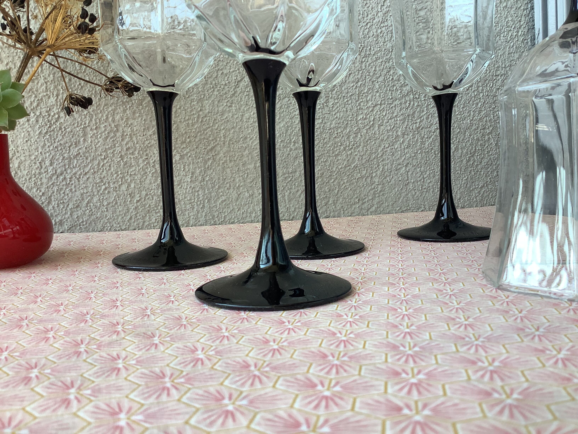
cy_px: 217
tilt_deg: -4.7
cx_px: 289
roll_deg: +1.9
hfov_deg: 58.4
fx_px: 518
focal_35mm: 31
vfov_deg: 45.4
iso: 40
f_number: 2.4
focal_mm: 3.3
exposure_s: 1/120
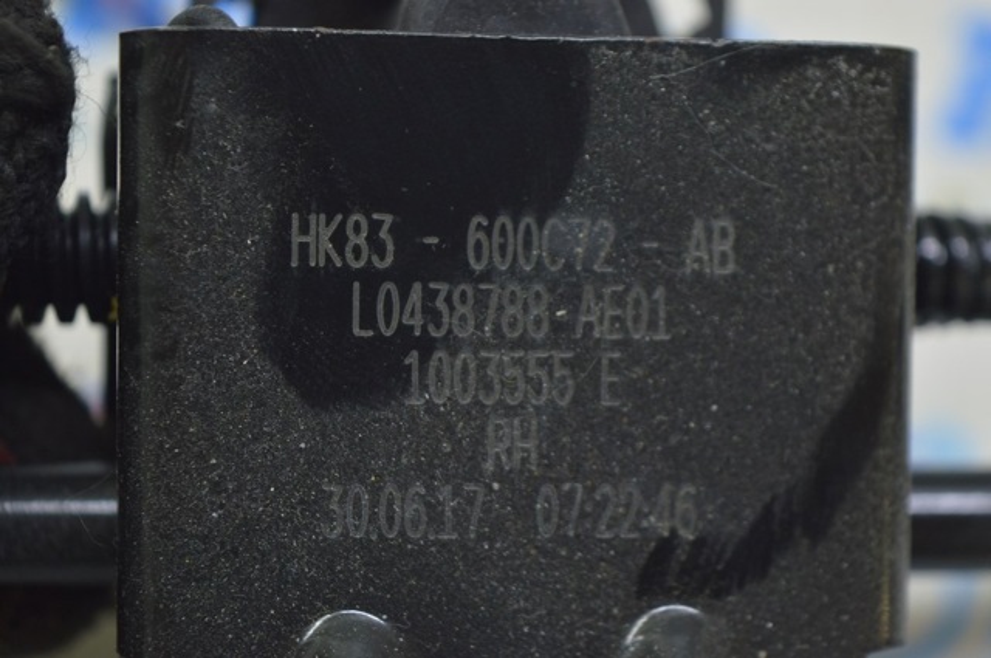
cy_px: 329
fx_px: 2144
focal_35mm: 78
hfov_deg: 26.0
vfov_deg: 17.4
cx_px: 496
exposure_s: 1/20
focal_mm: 52
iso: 400
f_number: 5.6
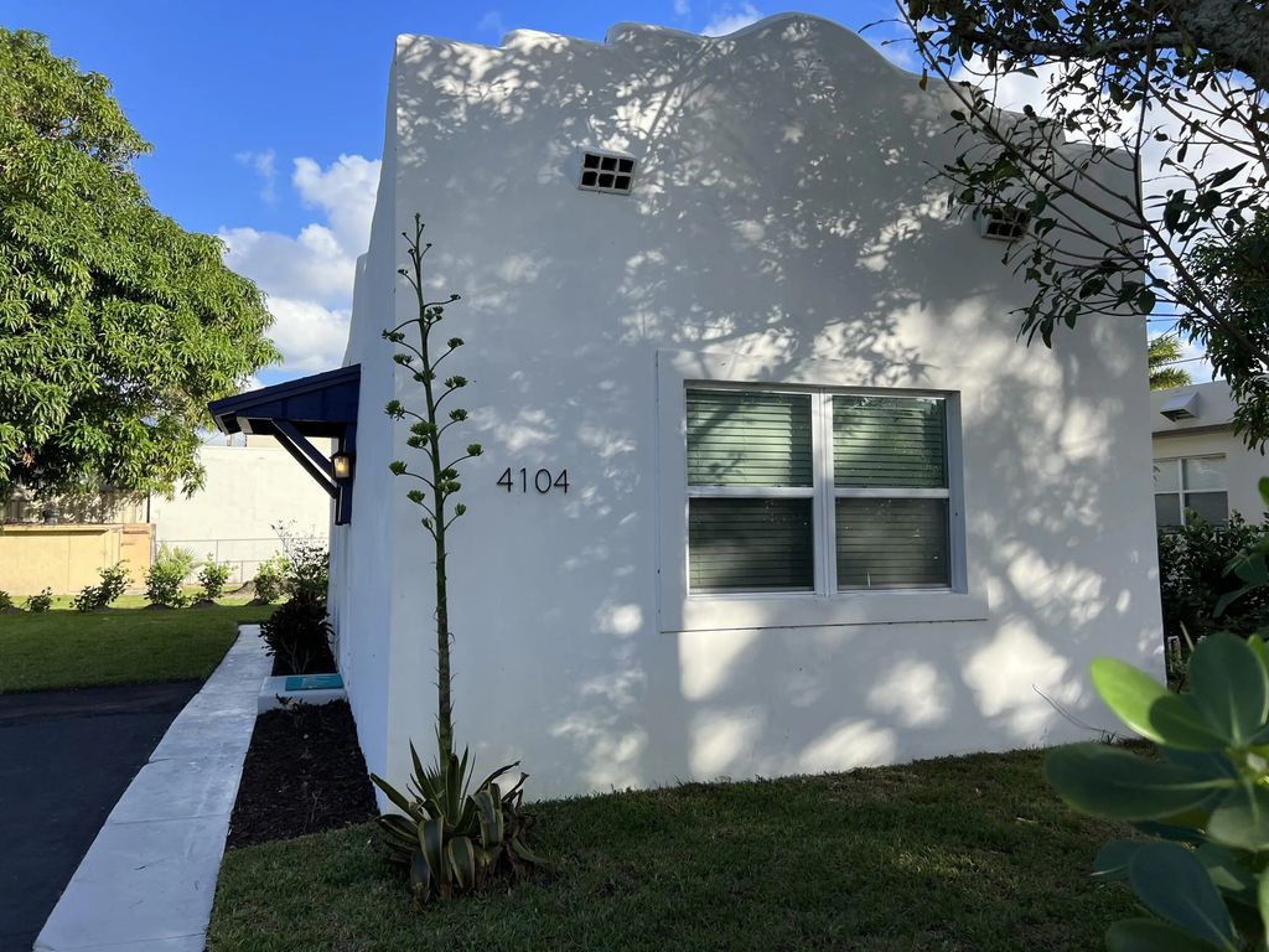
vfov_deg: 53.1
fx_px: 953
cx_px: 634
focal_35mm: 26
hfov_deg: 67.3
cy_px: 476
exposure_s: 1/2083
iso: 50
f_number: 1.5
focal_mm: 5.7
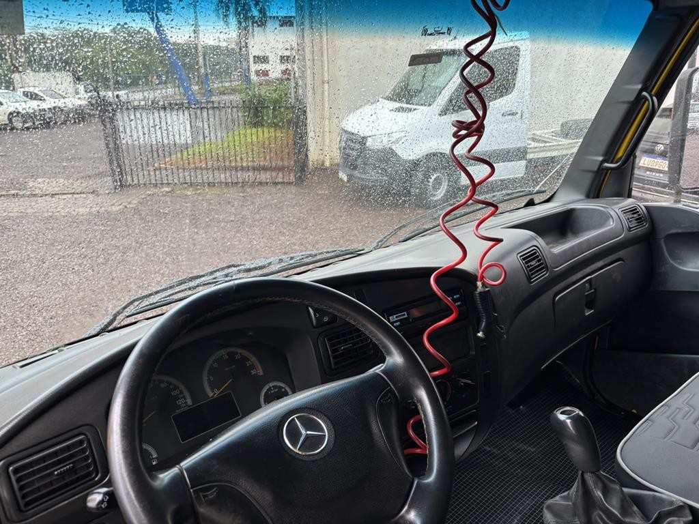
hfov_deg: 67.3
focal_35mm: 26
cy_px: 262
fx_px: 525
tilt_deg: -22.1
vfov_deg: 53.1
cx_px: 350
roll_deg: +0.8
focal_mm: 5.96
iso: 80
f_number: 1.6
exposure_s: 1/121
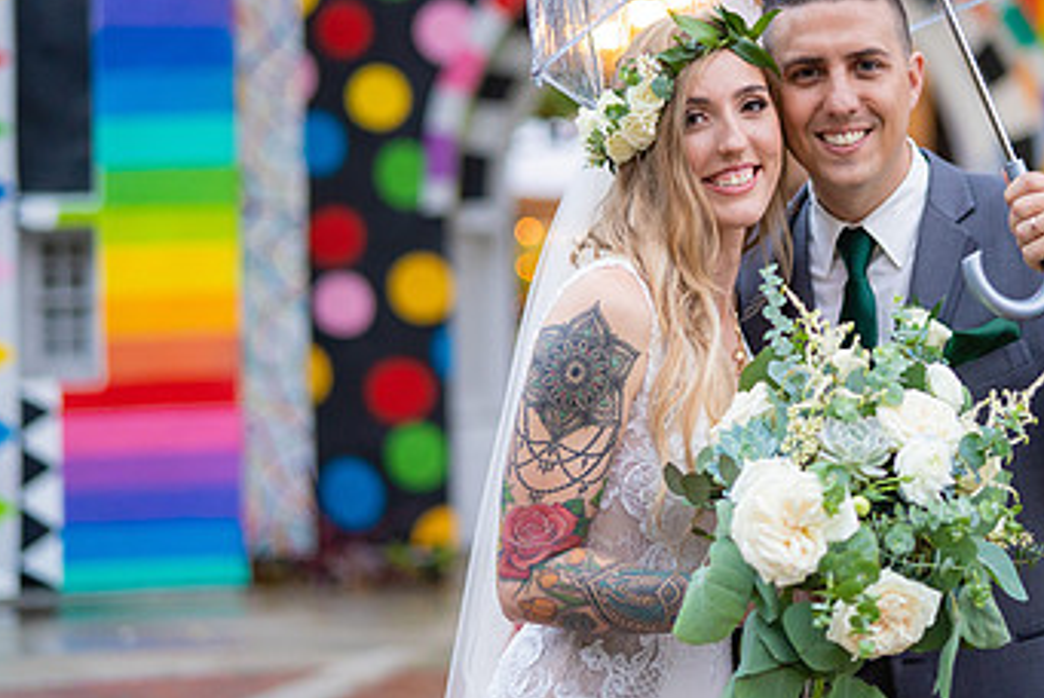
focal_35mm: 85
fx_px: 2467
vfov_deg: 16.0
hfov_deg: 23.8
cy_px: 201
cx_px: 692
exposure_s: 1/200
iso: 640
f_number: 1.4
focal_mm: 50
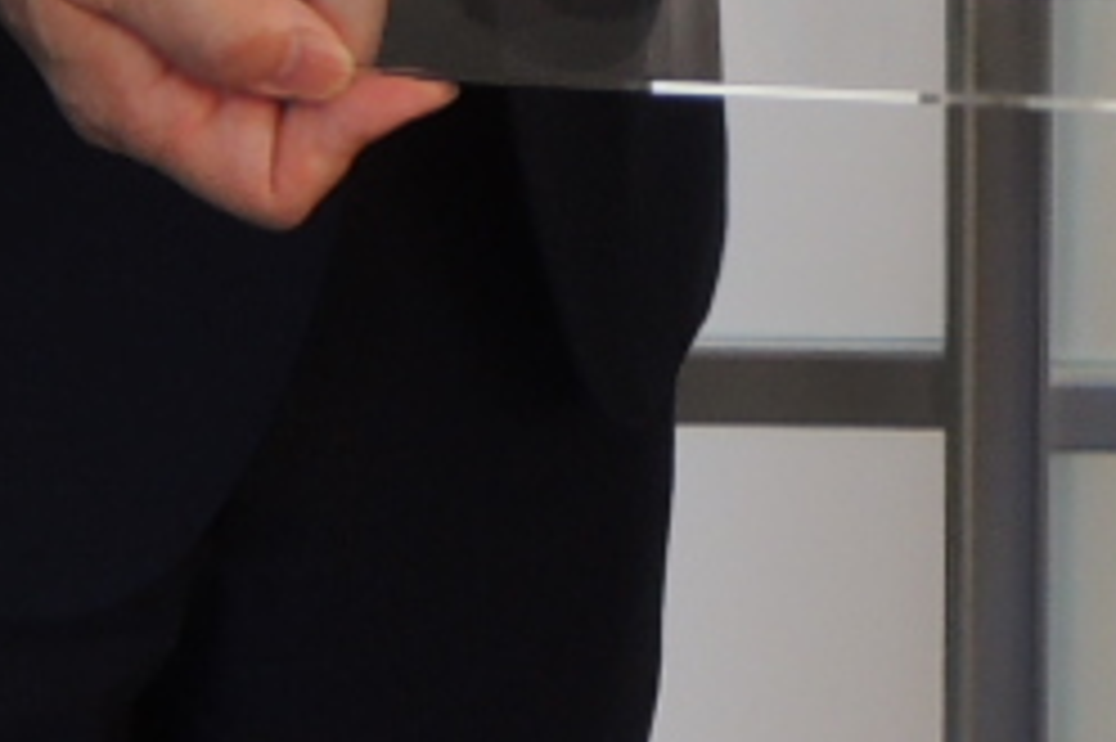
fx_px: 4988
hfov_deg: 12.8
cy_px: -1057
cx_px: 680
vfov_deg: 7.9
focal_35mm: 161
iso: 100
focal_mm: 4.3
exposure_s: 1/60
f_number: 2.8
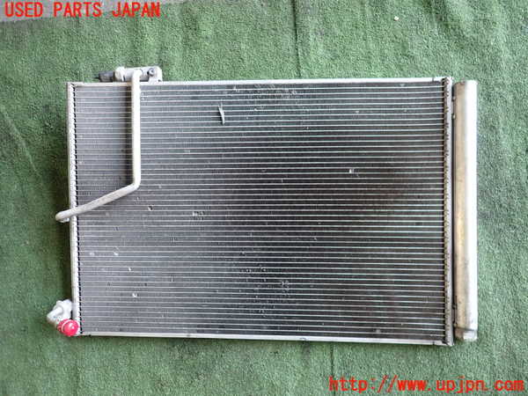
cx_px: 264
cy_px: 198
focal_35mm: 25
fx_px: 381
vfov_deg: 54.9
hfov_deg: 69.4
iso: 200
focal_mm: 4.5
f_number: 2
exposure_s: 1/40
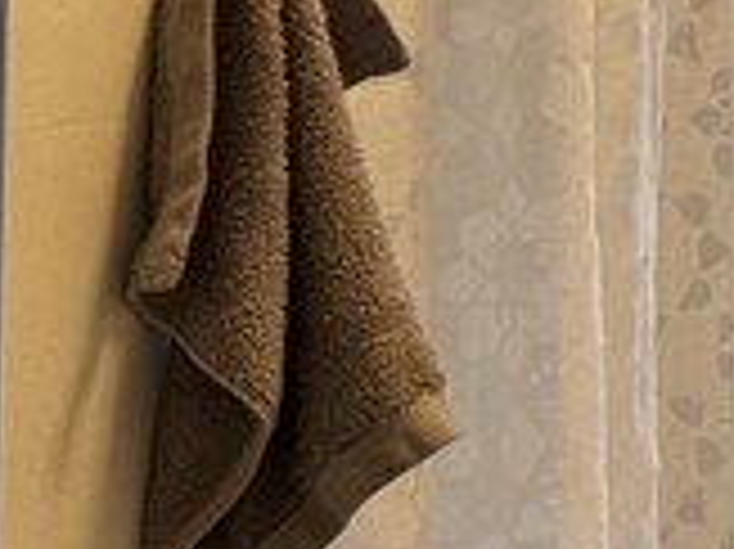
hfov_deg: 11.7
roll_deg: -1.6
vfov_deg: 9.6
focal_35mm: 151
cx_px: 1463
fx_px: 3199
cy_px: -148
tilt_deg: +0.1
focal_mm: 6.76
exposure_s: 1/120
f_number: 1.78
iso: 200
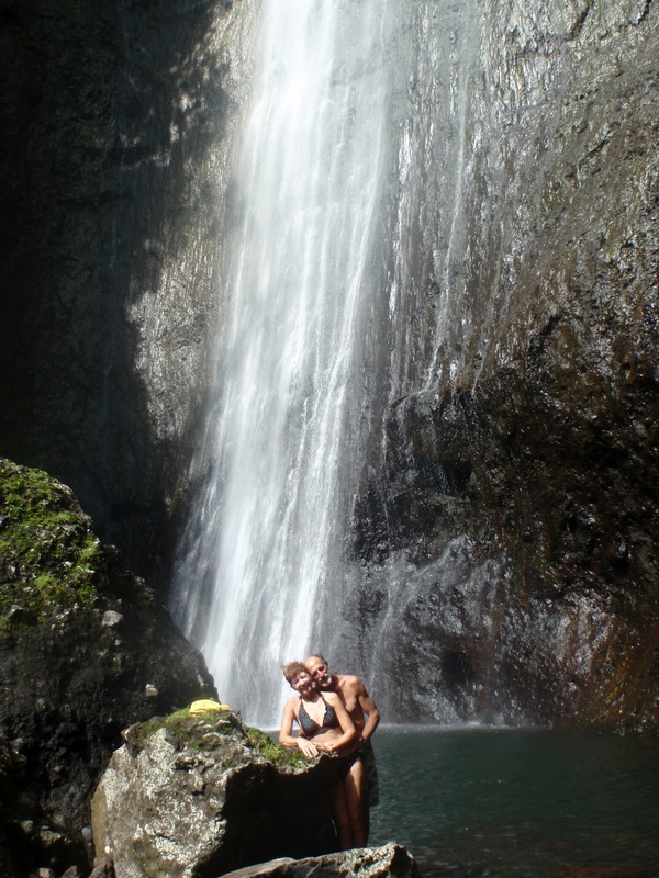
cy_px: 439
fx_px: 914
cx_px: 330
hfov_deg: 39.7
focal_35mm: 36
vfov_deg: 51.4
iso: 64
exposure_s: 1/100
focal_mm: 6.53
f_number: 5
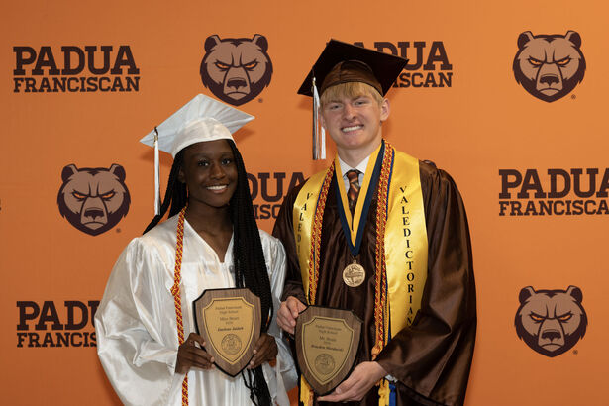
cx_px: 304
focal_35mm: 85
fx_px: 1438
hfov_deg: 23.9
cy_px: 203
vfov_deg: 16.1
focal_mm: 85
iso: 800
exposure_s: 1/80
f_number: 5.6
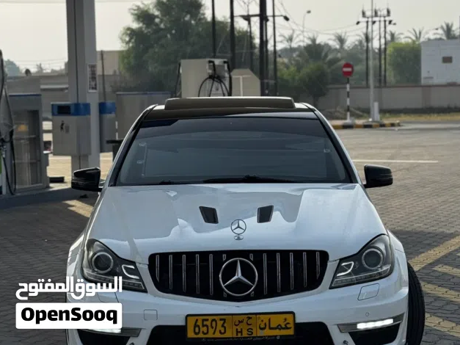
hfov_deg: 38.9
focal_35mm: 49
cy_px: 170
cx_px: 233
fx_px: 651
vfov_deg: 29.7
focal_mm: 6.76
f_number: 1.78
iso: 64
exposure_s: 1/2833
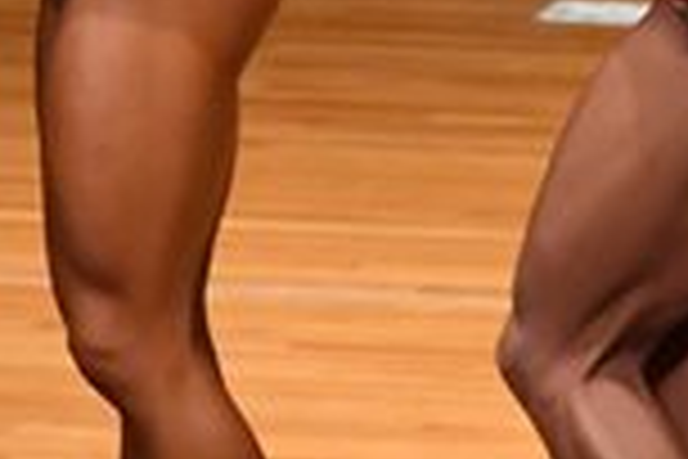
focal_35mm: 1100
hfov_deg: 1.9
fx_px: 21021
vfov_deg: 1.2
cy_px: -99
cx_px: -353
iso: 5000
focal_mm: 145
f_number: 5.6
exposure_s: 1/400
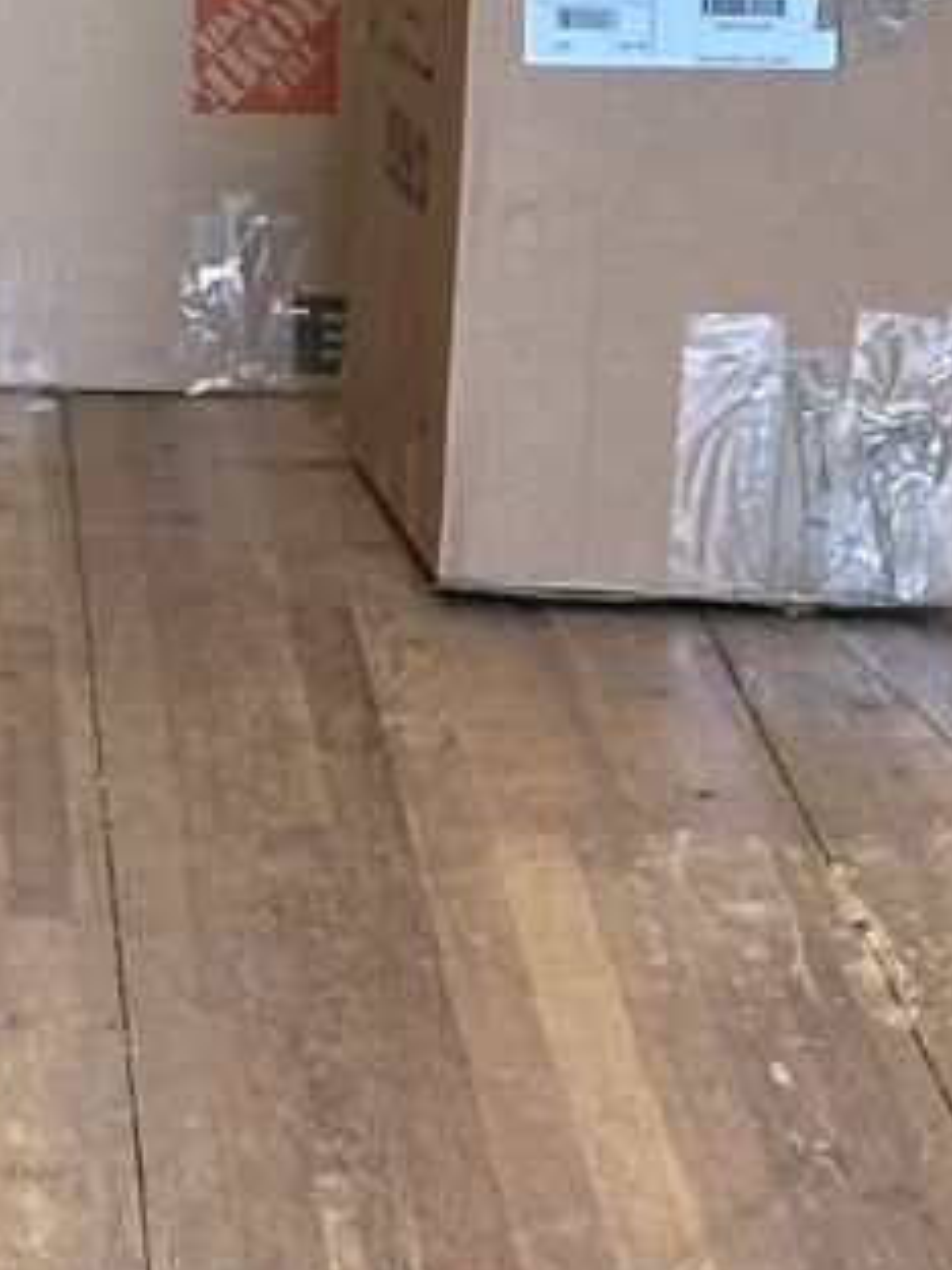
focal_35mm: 295
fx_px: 10817
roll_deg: -1.0
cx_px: 472
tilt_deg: +3.2
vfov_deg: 6.5
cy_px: -1543
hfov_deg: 5.0
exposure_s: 1/121
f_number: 1.78
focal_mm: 6.86
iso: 80
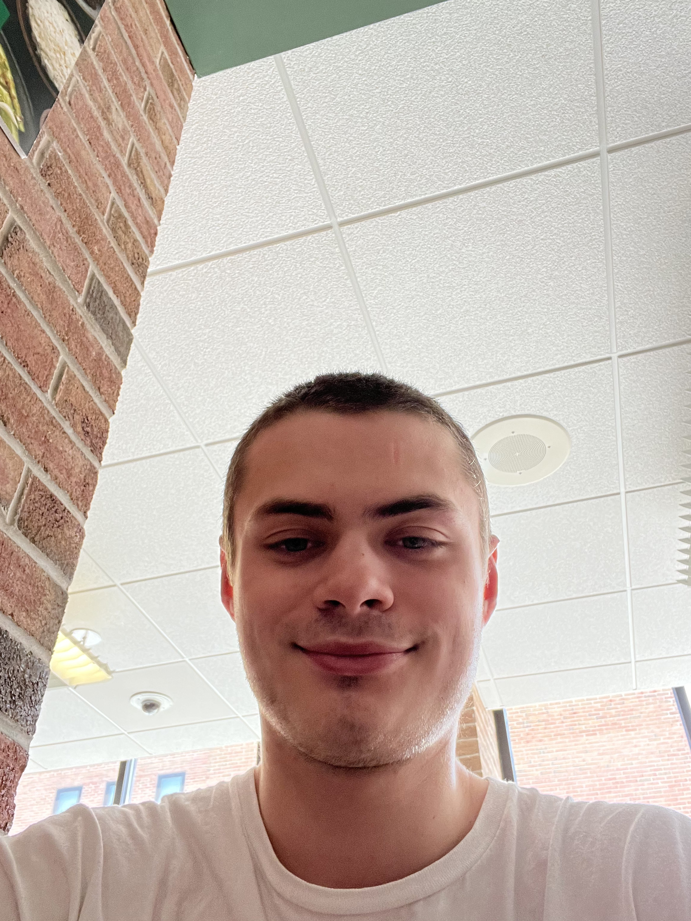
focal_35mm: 30
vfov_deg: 60.0
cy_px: 460
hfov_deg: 46.8
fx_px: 798
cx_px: 346
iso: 100
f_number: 2.2
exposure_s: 1/60
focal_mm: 2.71
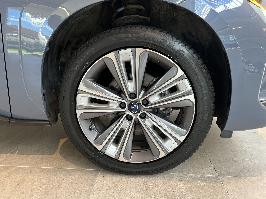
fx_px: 200
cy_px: 100
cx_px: 133
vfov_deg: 53.1
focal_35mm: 26
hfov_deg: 67.3
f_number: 1.5
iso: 80
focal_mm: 5.7
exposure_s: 1/121
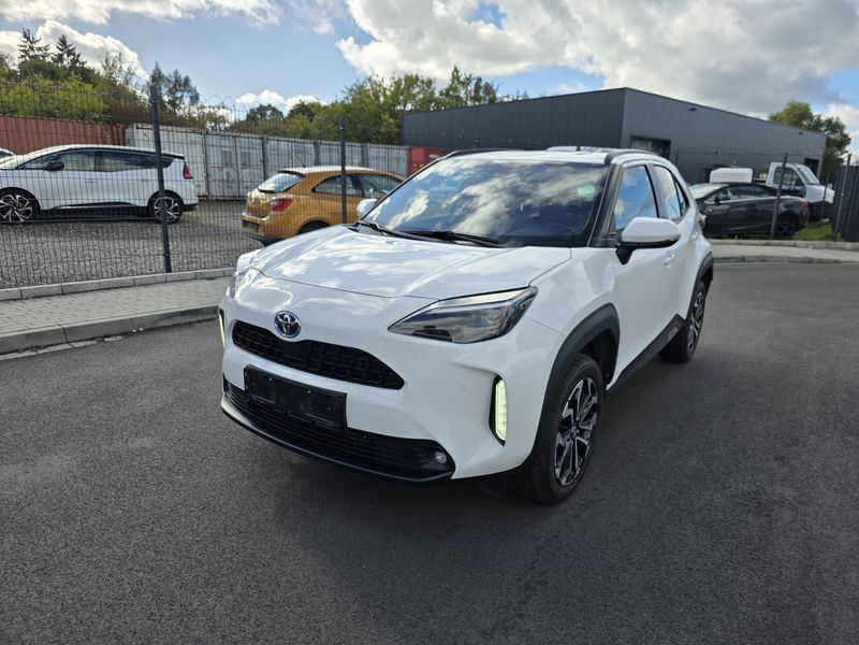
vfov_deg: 58.9
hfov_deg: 73.9
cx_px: 430
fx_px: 571
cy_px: 322
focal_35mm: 23
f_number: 1.7
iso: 80
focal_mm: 6.3
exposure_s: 1/5153
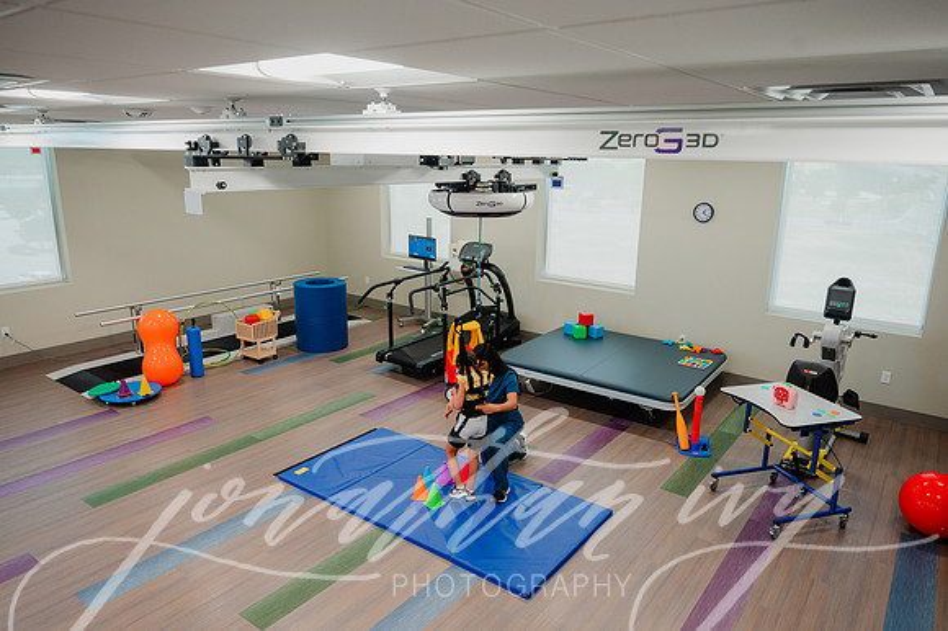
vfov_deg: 53.1
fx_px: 632
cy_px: 316
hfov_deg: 73.8
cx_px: 474
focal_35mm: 24
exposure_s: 1/200
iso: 1000
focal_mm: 24
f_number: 4.5
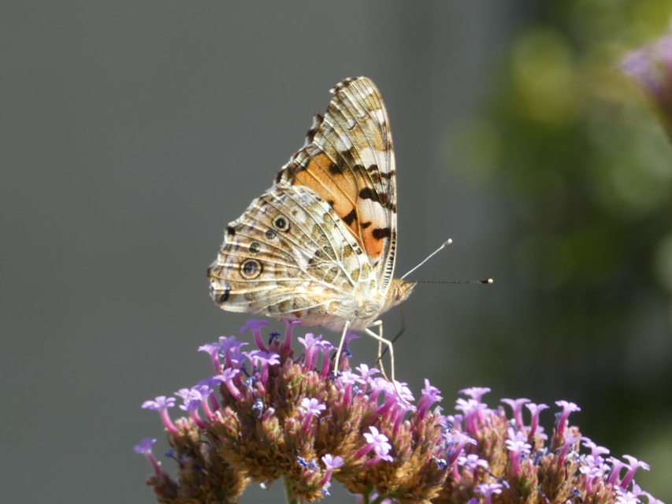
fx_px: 8310
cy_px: 252
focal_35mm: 428
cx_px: 336
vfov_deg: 3.5
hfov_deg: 4.6
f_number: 5.6
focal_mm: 76.7
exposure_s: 1/100
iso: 100
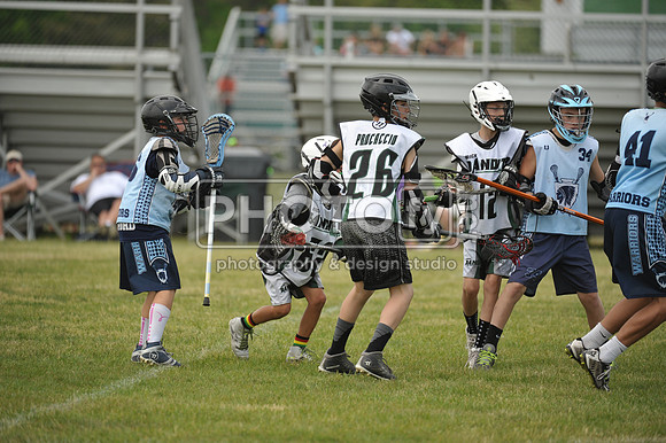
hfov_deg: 7.4
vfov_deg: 4.9
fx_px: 5177
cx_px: 333
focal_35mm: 280
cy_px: 222
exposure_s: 1/2500
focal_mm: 280
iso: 800
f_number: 4
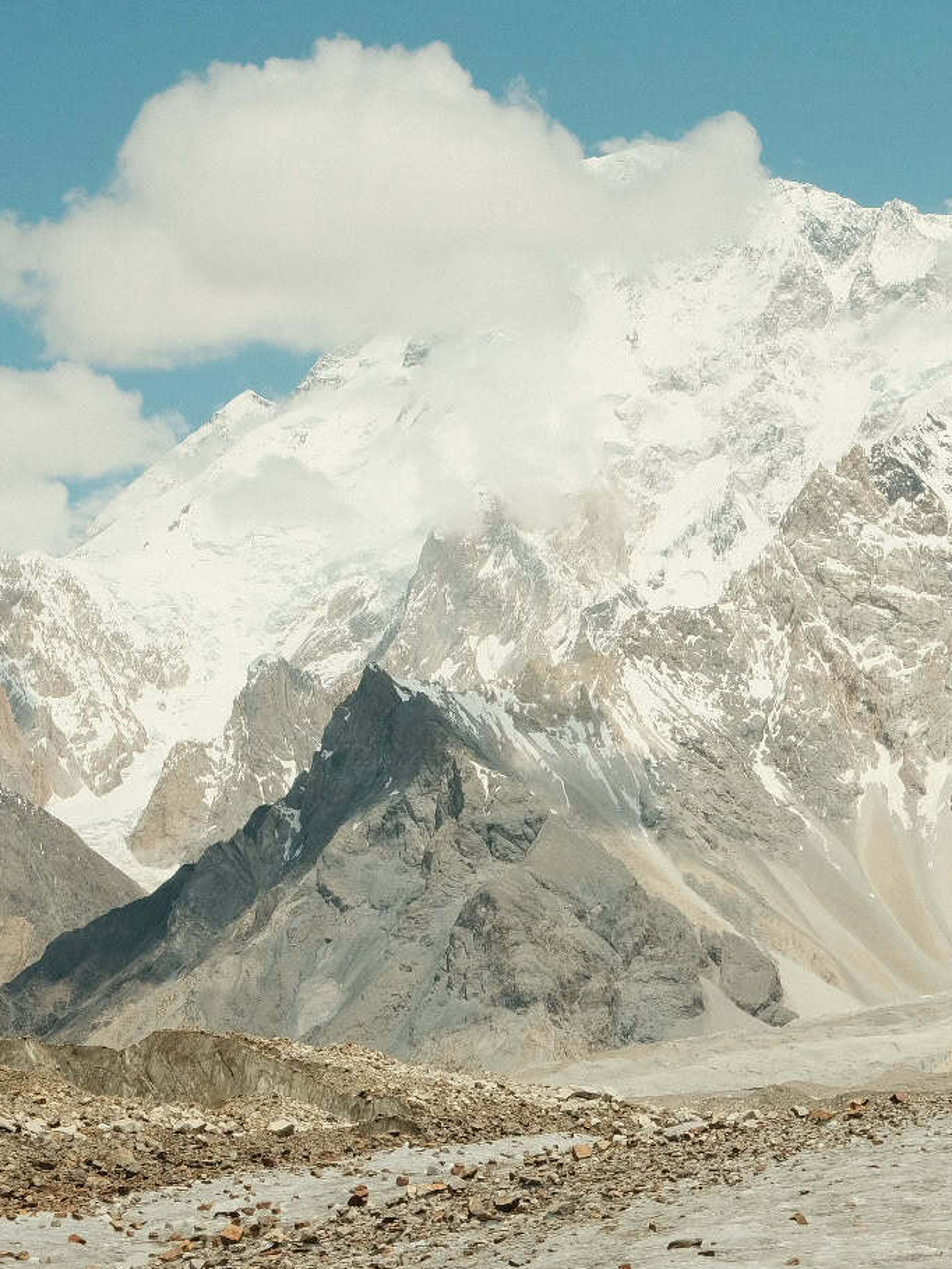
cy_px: 581
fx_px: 3373
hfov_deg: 15.5
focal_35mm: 92
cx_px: 1149
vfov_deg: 21.3
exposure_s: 1/480
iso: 640
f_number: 14
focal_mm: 32.9
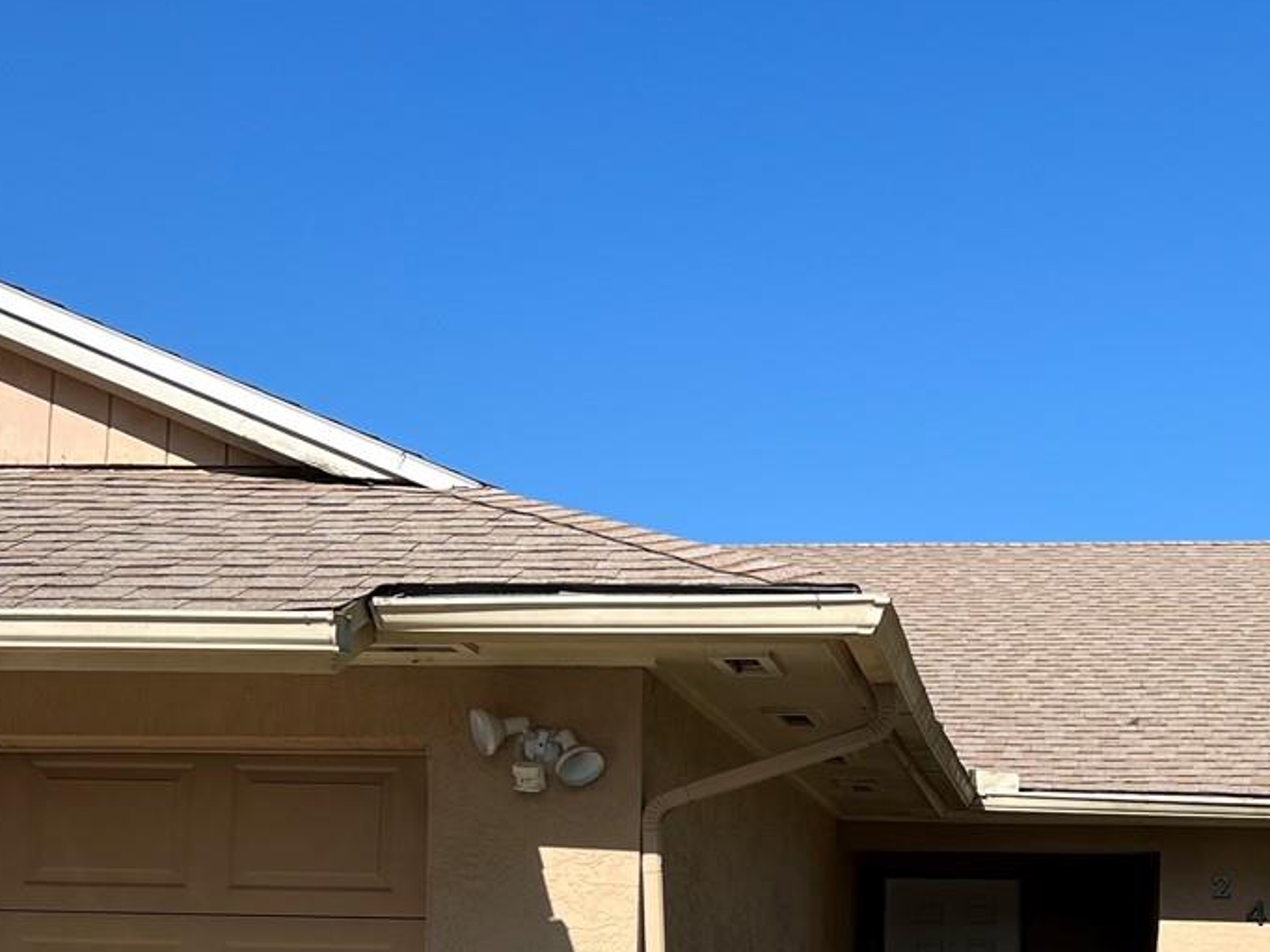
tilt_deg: +3.4
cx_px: 925
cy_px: 851
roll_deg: -1.1
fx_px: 2237
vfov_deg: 23.4
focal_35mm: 61
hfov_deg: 31.2
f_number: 1.5
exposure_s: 1/5076
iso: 50
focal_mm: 5.7
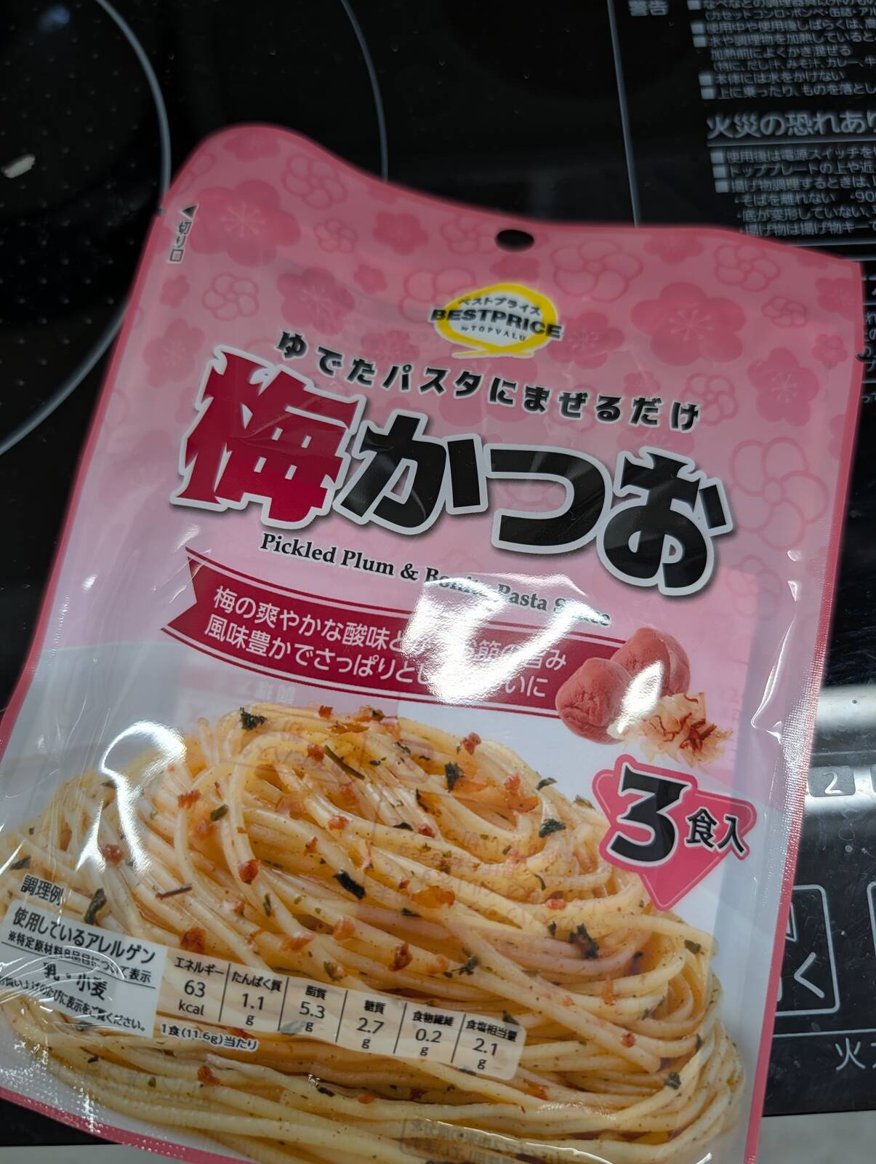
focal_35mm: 24
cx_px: 438
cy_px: 582
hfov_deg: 56.9
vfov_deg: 71.5
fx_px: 808
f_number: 1.68
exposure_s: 1/123
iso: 51
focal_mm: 6.9
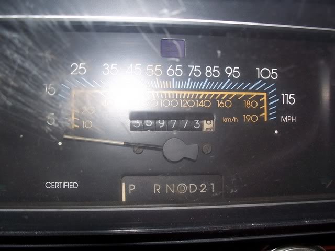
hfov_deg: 52.6
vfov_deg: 40.7
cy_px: 126
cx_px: 168
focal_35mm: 35
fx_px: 339
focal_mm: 6
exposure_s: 1/60
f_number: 2.8
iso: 80
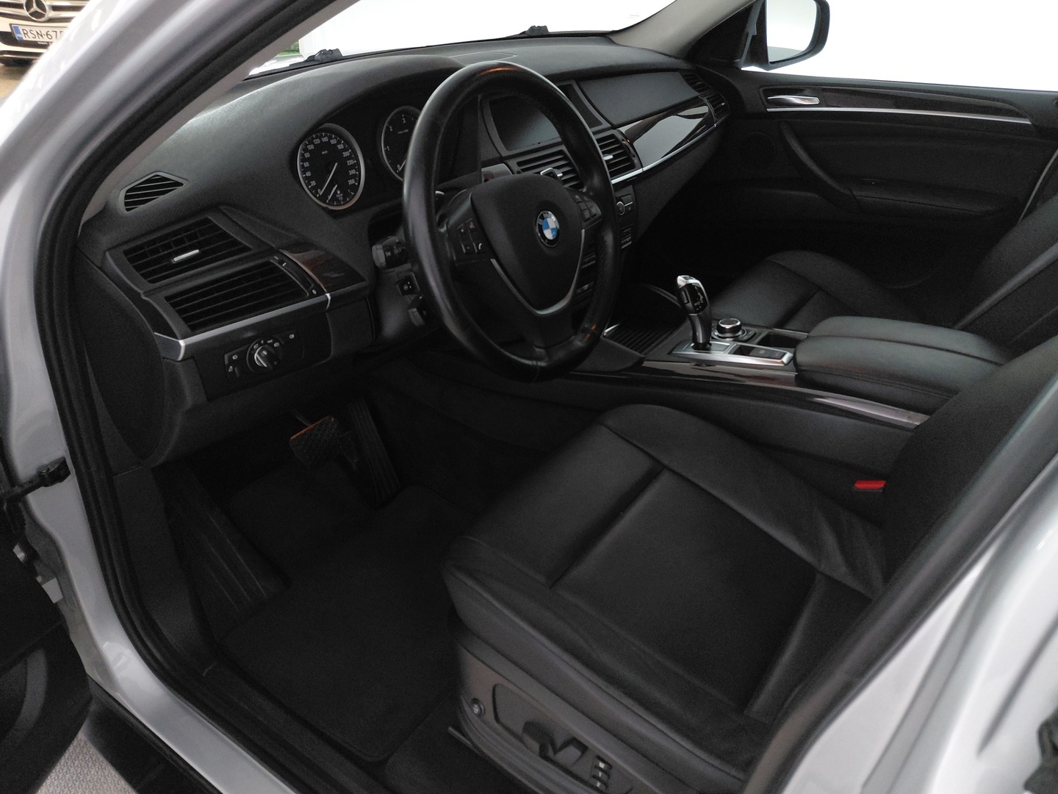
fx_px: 764
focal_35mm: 25
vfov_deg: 54.9
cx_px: 529
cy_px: 397
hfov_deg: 69.4
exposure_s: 1/60
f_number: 1.8
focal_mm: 4.69
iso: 250
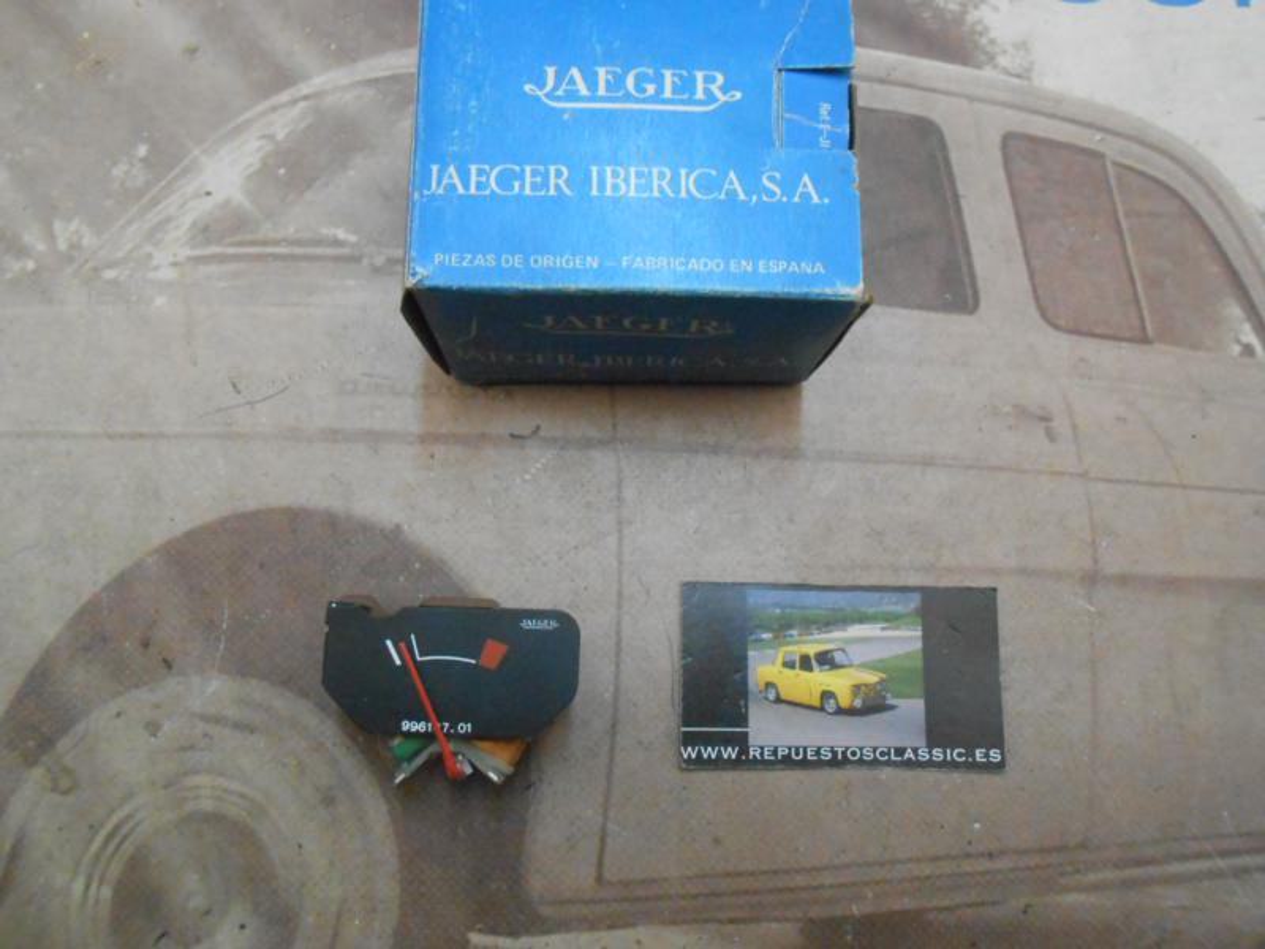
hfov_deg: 67.3
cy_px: 474
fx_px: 950
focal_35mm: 26
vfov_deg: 53.1
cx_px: 632
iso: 800
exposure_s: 1/50
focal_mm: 4.6
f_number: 3.5
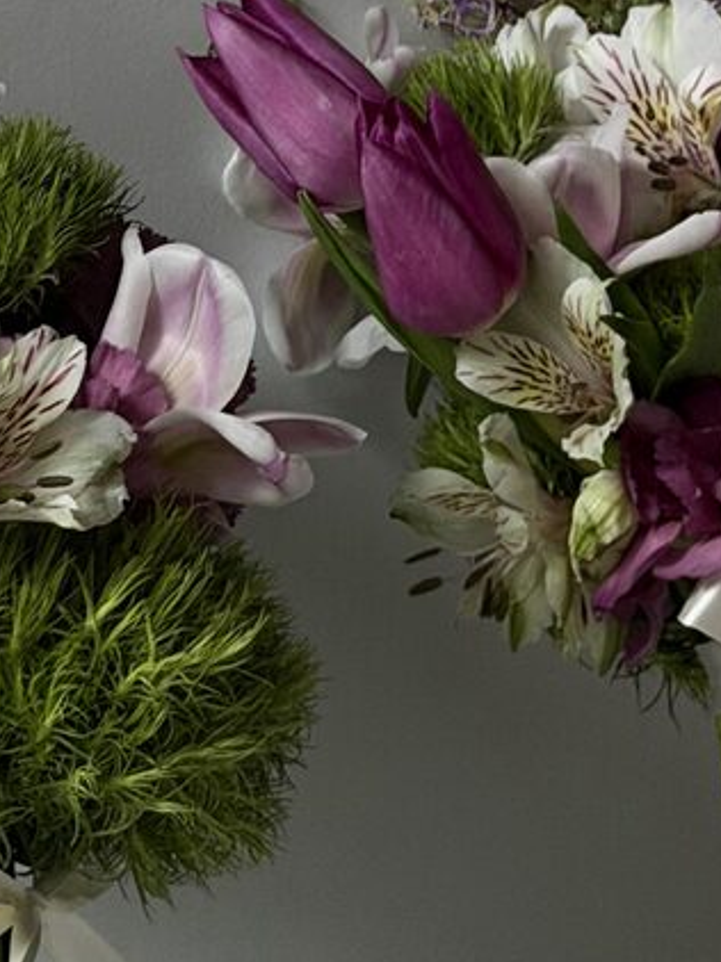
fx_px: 5060
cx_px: 91
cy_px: 32
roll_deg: +0.3
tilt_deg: +2.2
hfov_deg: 8.1
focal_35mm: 182
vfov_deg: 10.8
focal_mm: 6.76
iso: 320
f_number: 1.78
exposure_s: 1/40
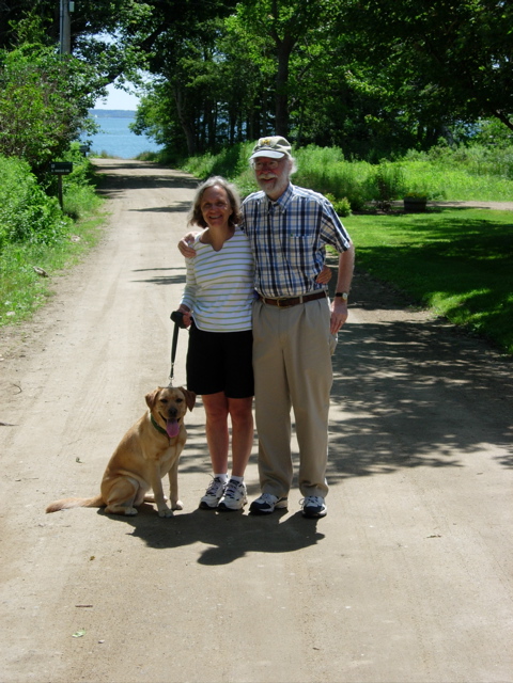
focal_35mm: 82
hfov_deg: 18.0
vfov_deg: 23.8
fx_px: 1620
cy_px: 342
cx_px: 256
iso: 64
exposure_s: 1/592
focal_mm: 17
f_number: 4
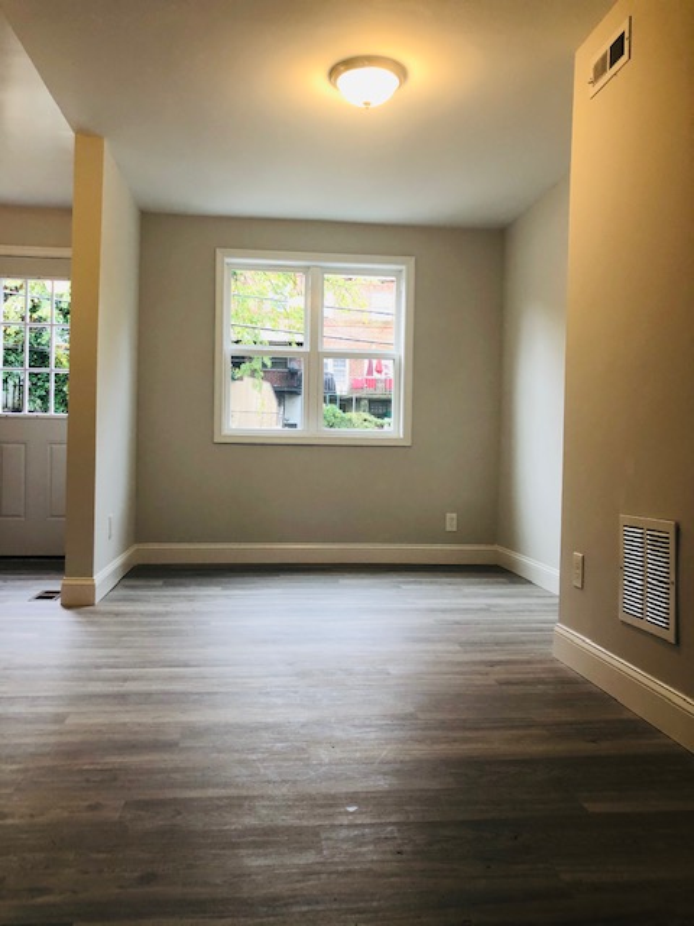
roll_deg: +0.7
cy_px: 463
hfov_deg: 49.7
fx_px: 748
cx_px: 347
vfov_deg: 63.4
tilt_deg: +0.9
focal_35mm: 28
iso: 32
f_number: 1.8
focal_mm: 4
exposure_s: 1/30
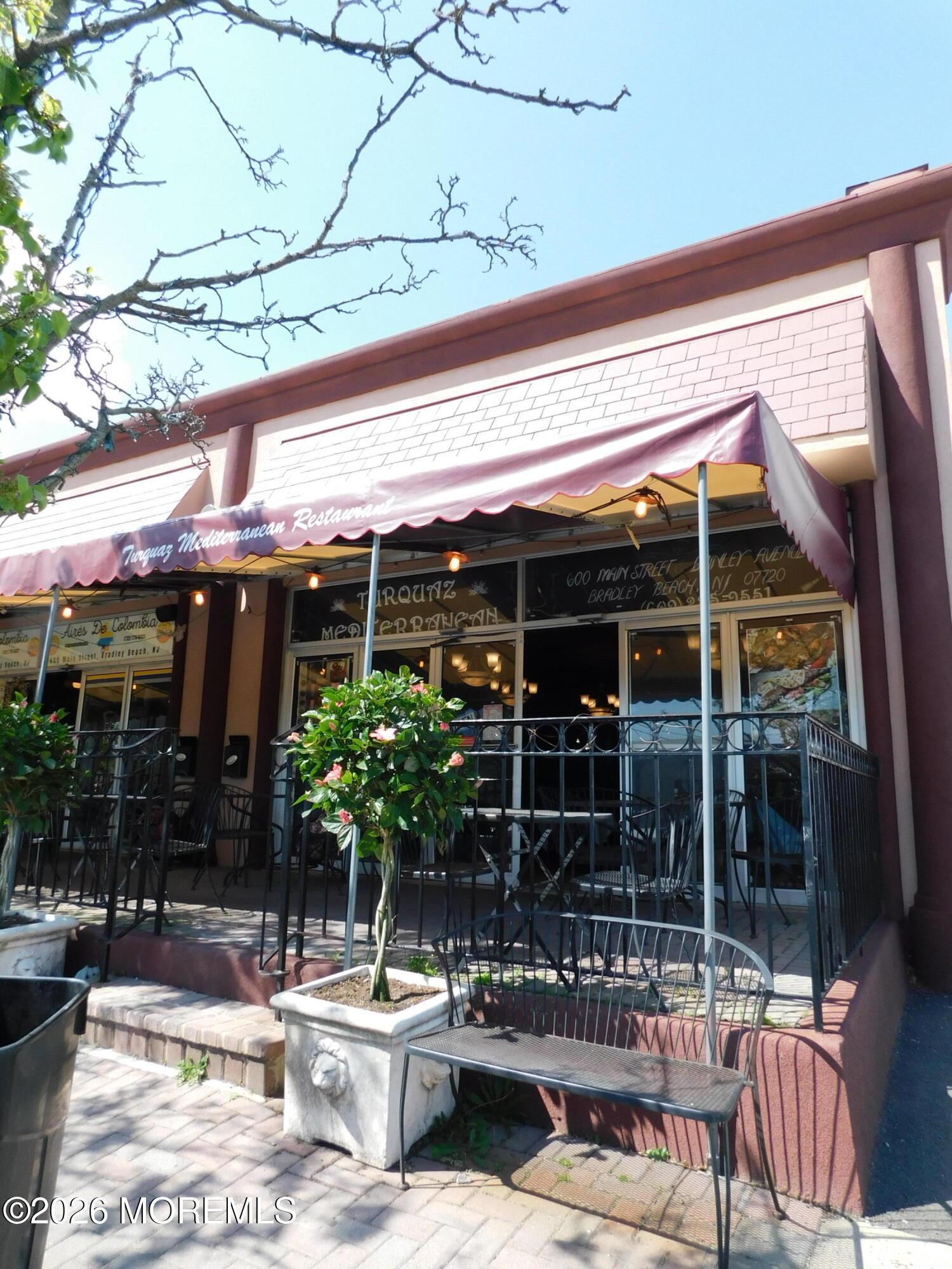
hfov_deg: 58.9
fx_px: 843
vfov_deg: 73.9
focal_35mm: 23
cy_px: 634
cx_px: 476
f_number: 3
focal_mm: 4
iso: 125
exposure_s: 1/640
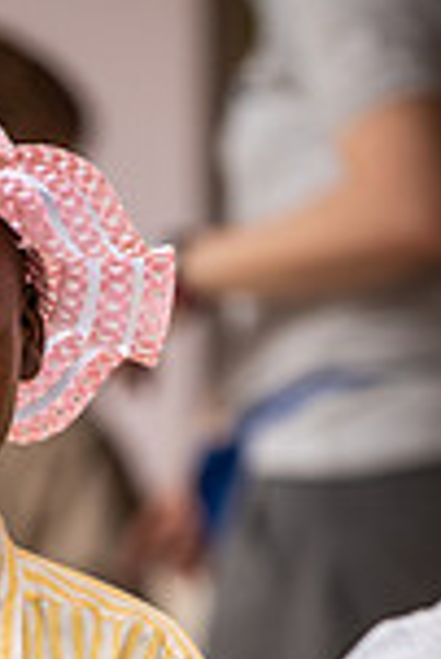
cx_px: -79
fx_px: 10926
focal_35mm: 596
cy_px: 899
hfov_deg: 2.3
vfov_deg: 3.4
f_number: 4
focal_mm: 200
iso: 100
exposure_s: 1/250
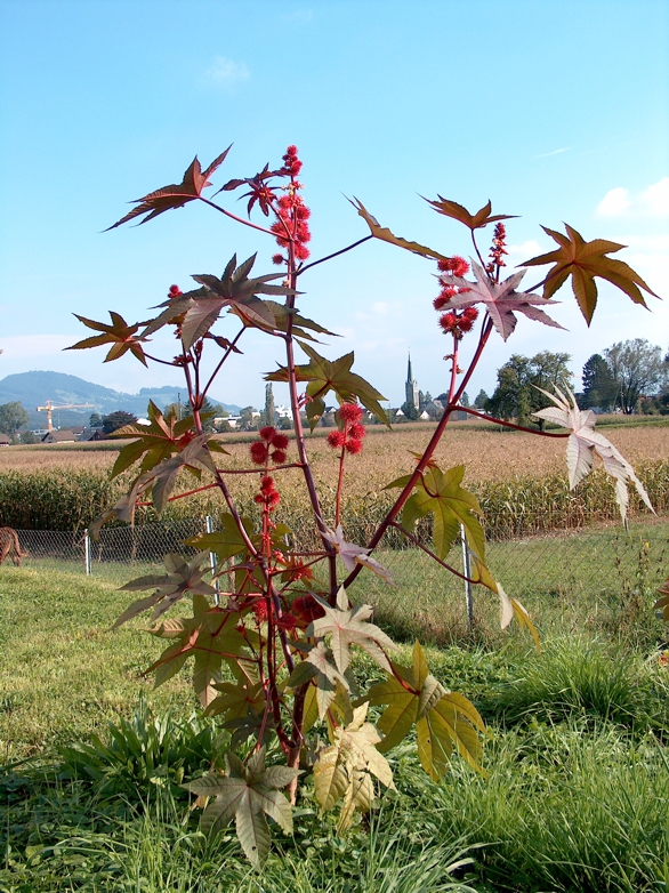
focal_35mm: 44
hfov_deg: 32.9
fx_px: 1134
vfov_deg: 43.0
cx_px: 334
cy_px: 446
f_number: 4.8
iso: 100
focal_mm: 8.96
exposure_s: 1/293
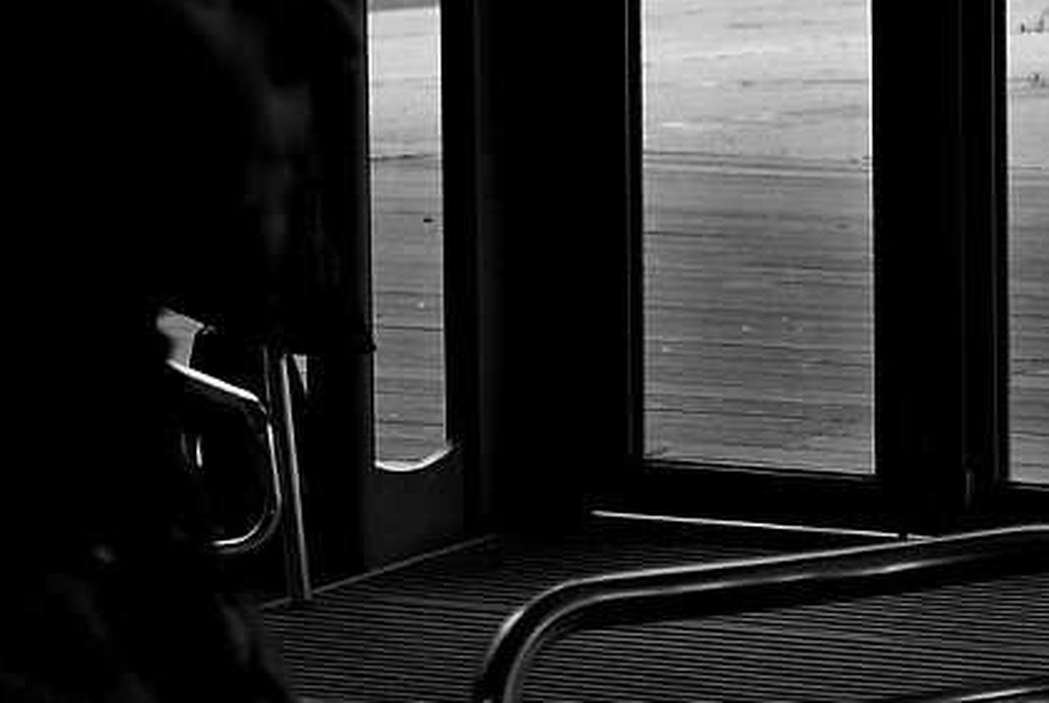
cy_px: 32
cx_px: 1620
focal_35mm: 133
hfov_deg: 14.3
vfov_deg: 10.3
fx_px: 3881
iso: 250
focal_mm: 15.9
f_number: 2.3
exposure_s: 1/125
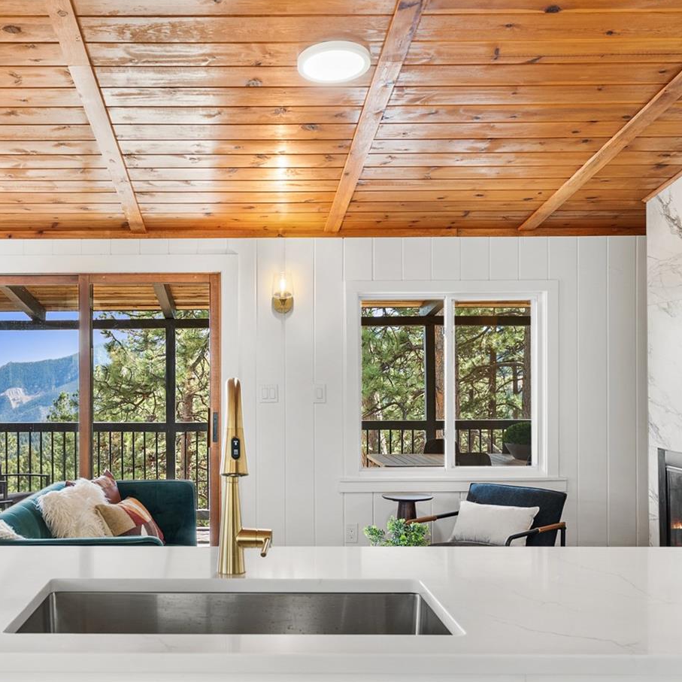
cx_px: 226
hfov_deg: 42.3
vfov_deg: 42.8
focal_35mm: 39
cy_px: 383
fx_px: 869
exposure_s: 1/1.67
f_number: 8
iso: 200
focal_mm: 26
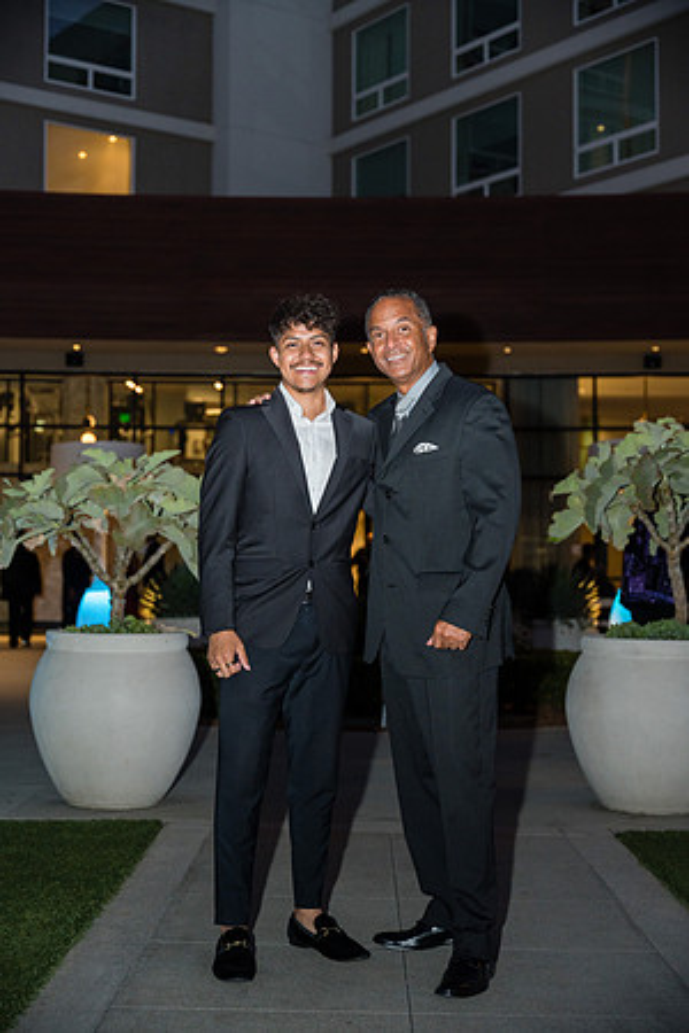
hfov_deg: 26.2
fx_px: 1478
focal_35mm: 52
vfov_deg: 38.5
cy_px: 516
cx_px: 344
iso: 1600
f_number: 2.8
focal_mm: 51.5
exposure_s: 1/160
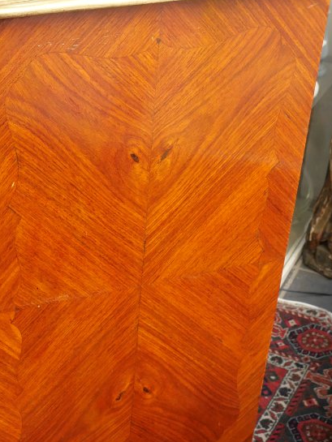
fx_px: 844
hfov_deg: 21.6
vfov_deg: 29.4
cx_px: 13
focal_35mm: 66
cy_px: 233
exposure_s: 1/60
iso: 640
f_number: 4.5
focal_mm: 15
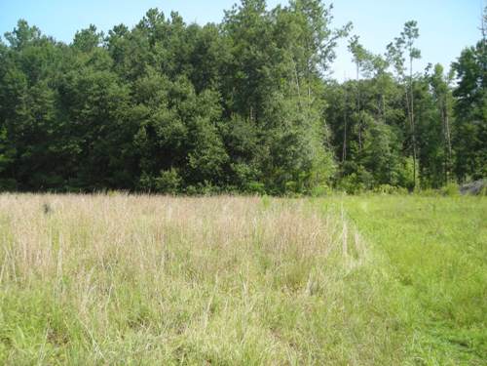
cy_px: 183
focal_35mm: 38
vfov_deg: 37.7
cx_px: 244
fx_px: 535
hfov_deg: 49.0
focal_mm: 6.3
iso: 50
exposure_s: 1/282
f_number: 3.2
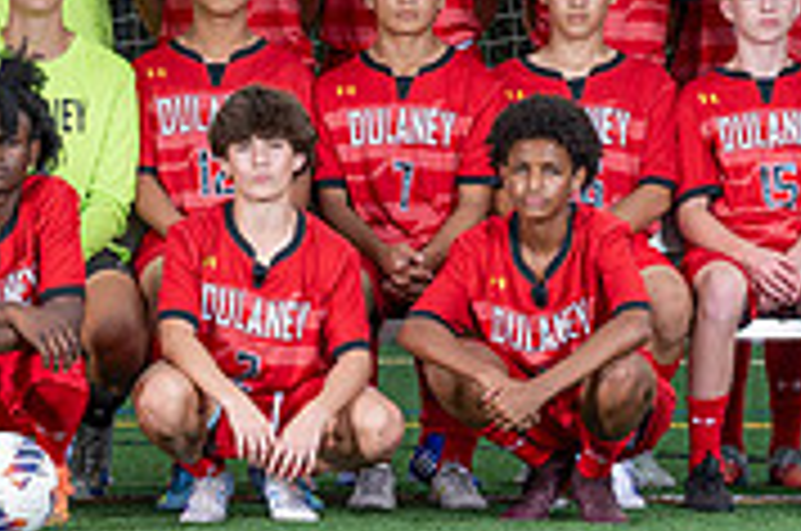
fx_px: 7240
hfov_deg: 6.3
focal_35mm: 326
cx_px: 127
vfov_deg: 4.2
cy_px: 324
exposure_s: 1/200
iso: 64
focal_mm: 75
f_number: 7.1
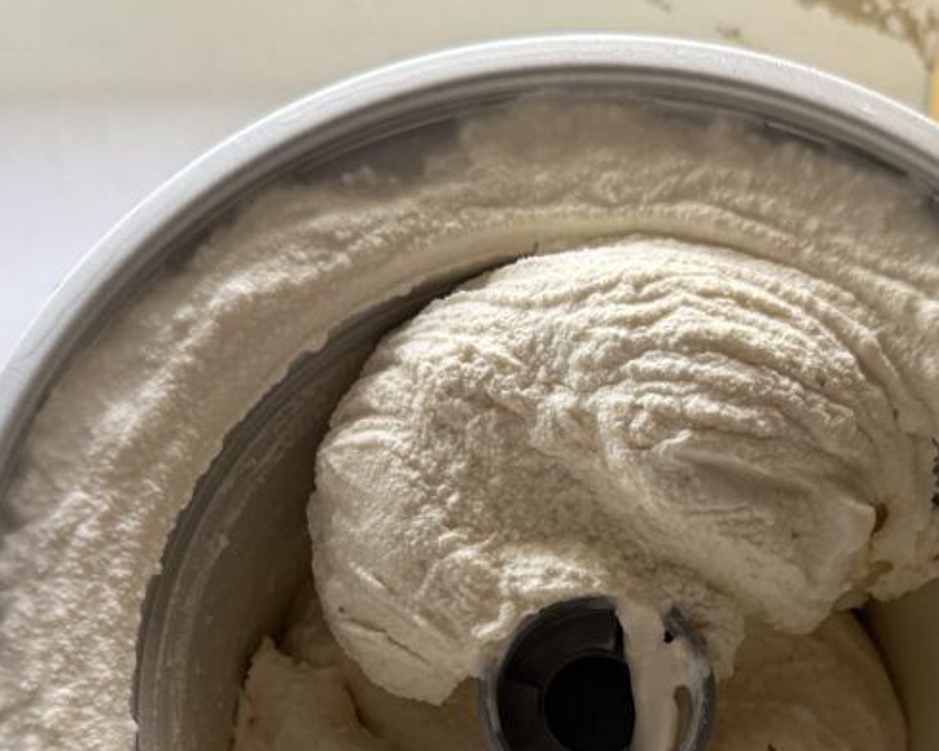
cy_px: 695
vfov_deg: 29.4
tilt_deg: -81.8
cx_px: 575
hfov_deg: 37.9
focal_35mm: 49
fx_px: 1362
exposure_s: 1/60
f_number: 1.78
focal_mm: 6.76
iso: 250
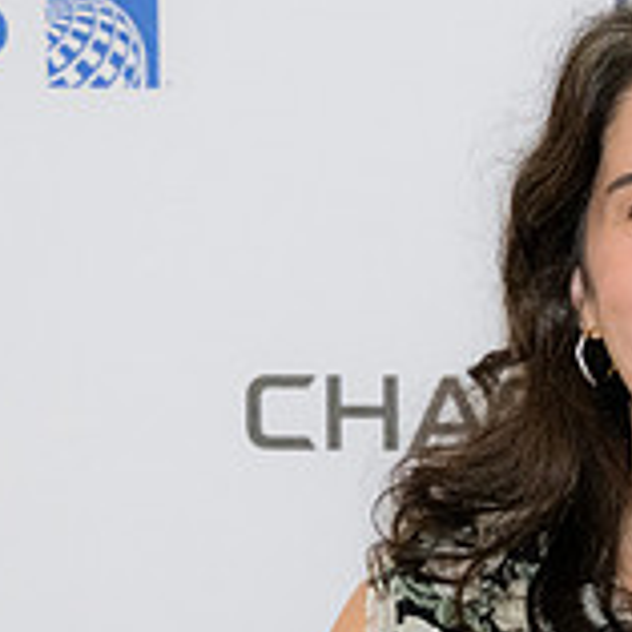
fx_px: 4875
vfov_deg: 7.4
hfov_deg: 7.4
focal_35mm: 236
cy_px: 574
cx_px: 753
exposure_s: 1/125
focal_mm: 75
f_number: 4
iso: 3200
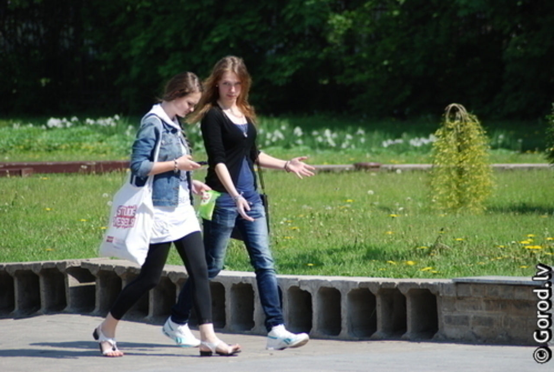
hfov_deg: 7.2
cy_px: 186
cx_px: 277
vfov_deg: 4.8
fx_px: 4393
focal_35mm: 285
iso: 250
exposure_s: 1/1000
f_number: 4.8
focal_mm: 190
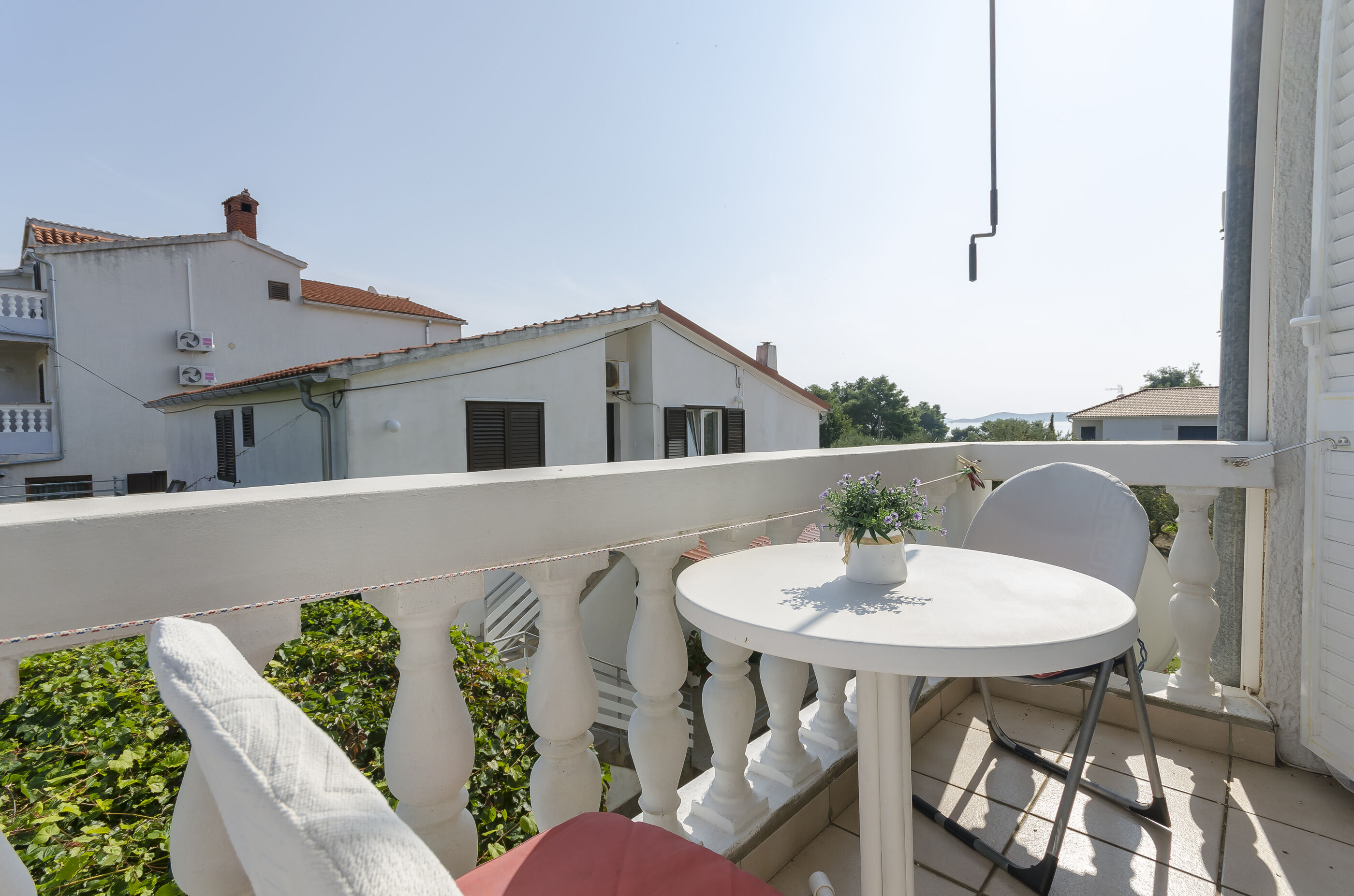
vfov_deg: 77.1
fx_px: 563
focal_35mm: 15
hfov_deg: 100.5
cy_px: 448
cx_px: 677
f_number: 9
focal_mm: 10
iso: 100
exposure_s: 1/320
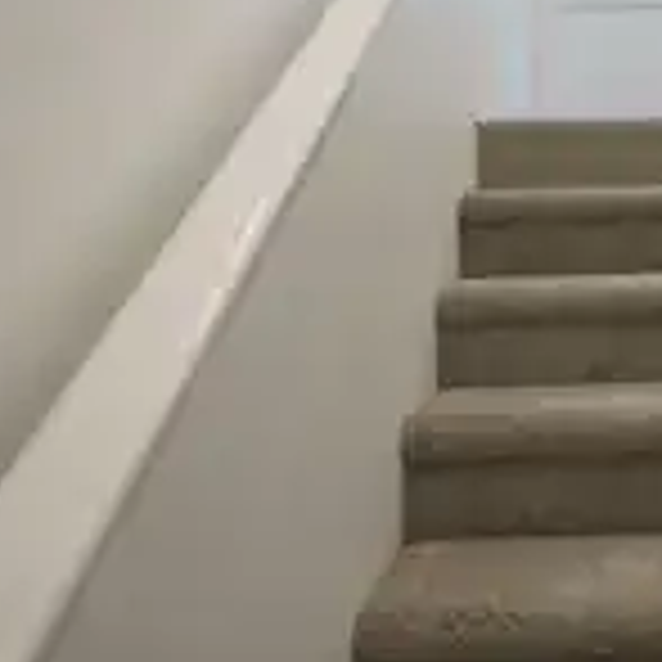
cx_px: 630
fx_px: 952
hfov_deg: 35.4
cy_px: 133
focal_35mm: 44
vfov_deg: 37.0
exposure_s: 1/250
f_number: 5.6
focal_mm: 19
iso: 5000
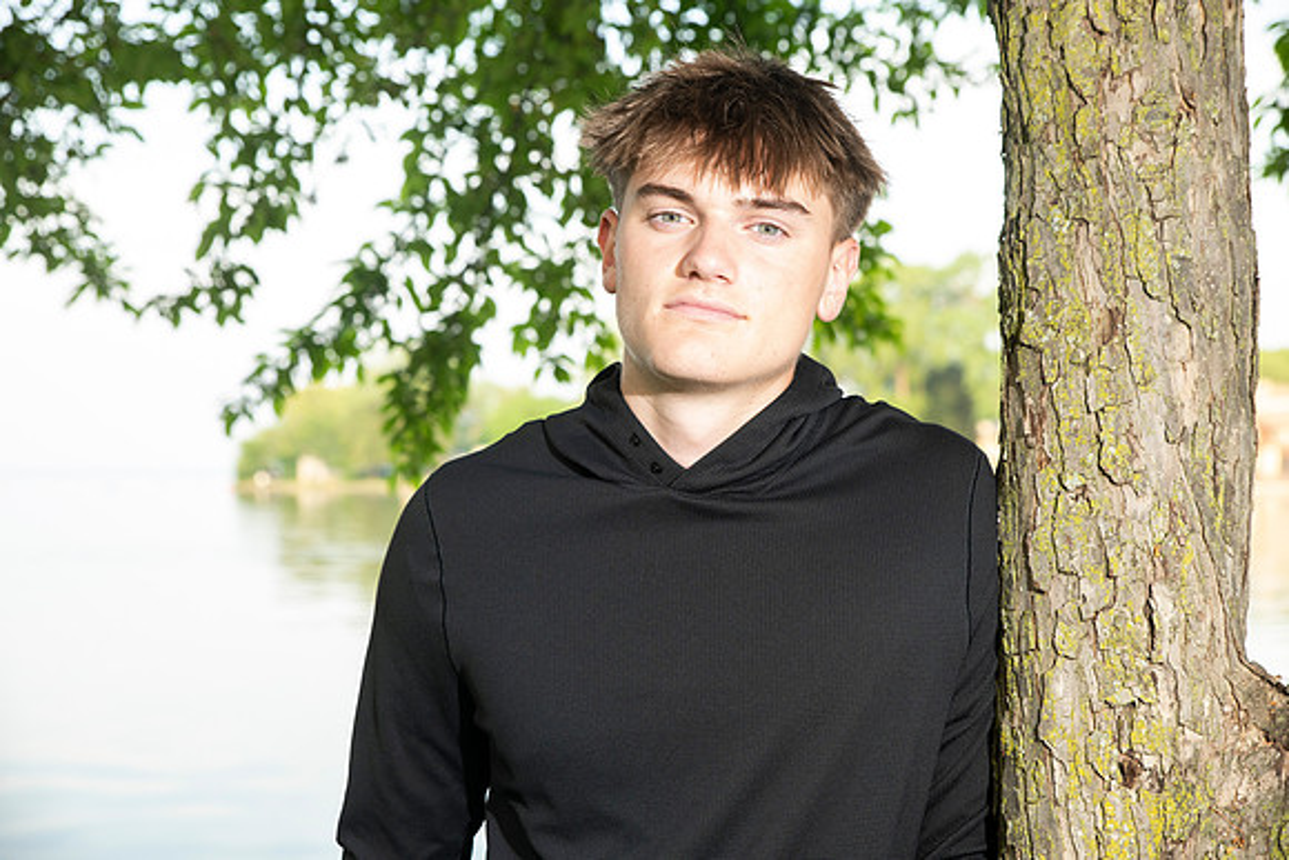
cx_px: 644
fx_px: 2077
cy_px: 430
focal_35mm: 58
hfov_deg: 34.5
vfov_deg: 23.4
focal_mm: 58
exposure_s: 1/200
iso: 500
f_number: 5.6
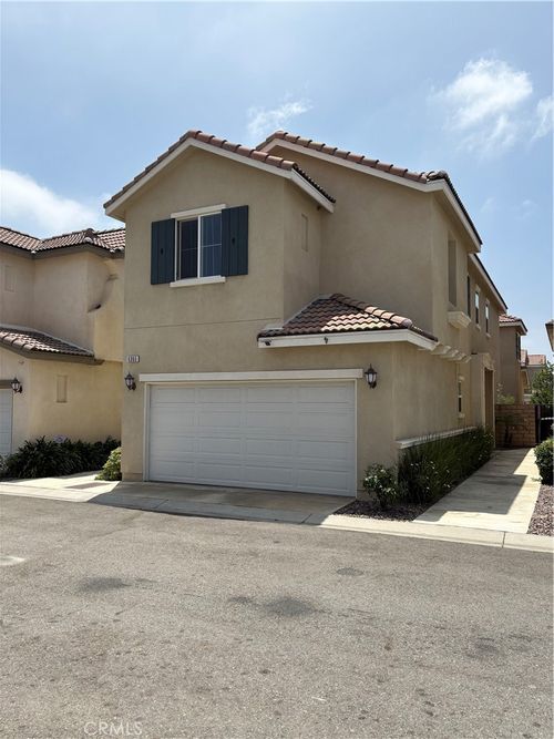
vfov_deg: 67.3
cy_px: 370
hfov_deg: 53.0
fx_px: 555
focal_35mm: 26
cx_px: 277
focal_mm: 5.96
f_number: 1.6
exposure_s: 1/4329
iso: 50
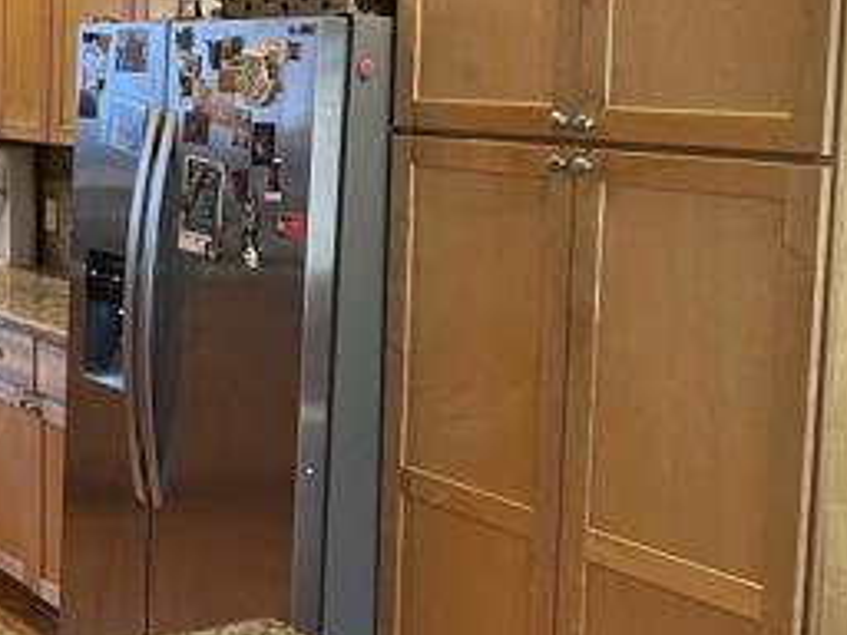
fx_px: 1590
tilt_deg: -5.8
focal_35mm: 65
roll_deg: +0.2
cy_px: 195
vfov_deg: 22.5
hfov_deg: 26.6
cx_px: -159
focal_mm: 5.7
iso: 200
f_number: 1.5
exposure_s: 1/60
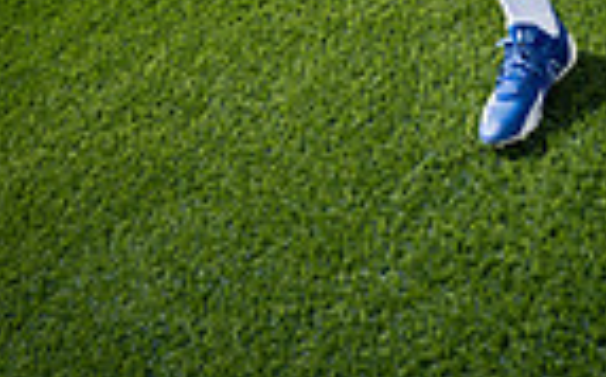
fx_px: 2062
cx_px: 381
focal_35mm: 125
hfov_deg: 16.7
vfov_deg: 9.3
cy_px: -546
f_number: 8
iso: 125
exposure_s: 1/250
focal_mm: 39
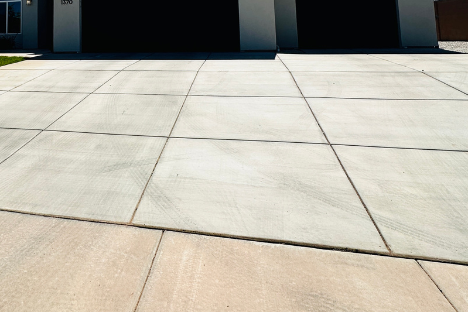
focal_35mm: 28
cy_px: 3
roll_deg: +0.7
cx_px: 139
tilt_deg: +5.7
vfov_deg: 40.8
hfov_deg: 63.0
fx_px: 364
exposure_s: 1/3731
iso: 50
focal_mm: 2.22
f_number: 2.2
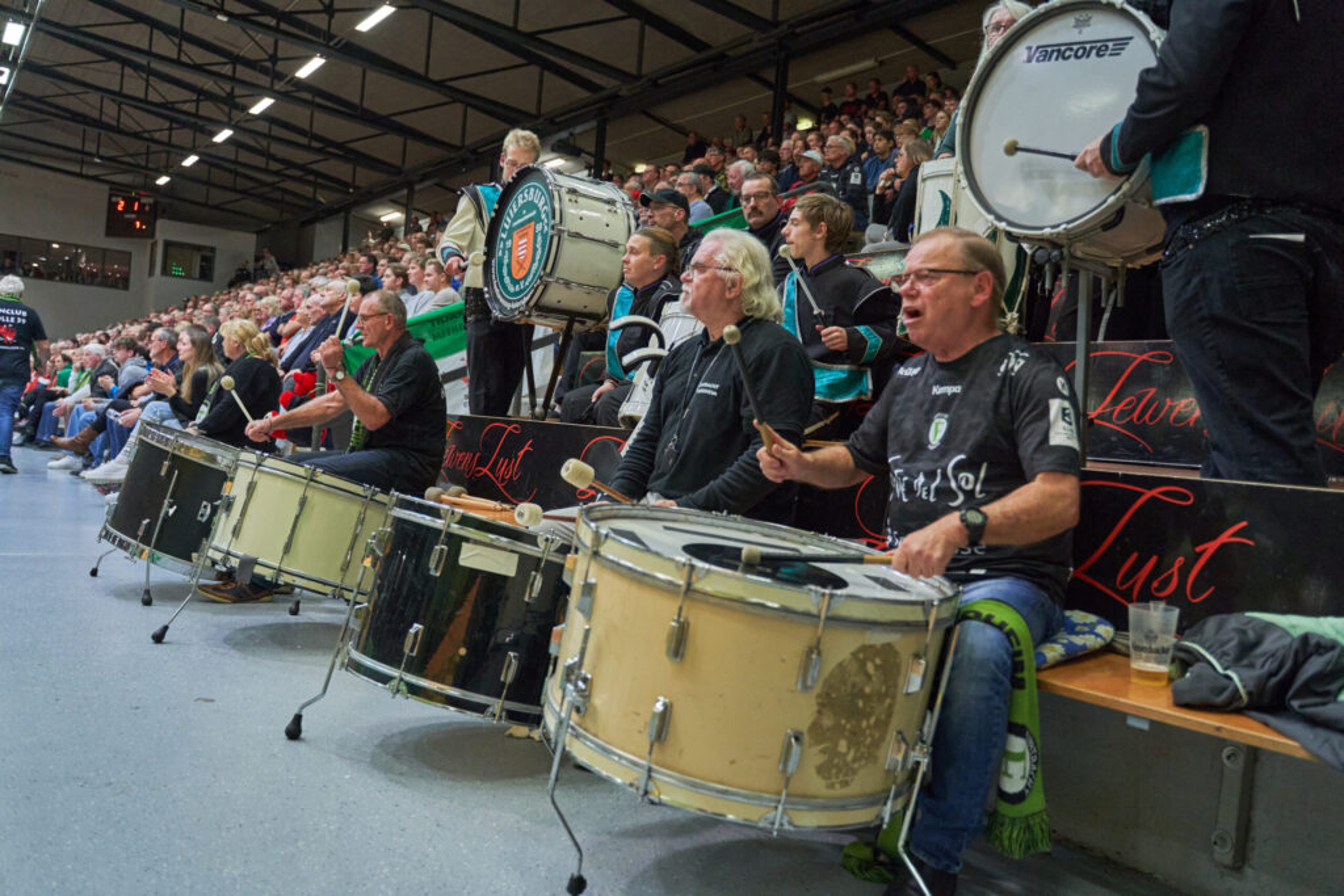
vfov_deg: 45.0
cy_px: 448
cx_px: 672
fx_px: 1083
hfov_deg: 63.7
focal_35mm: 29
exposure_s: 1/1000
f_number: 2.8
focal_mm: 29
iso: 5000
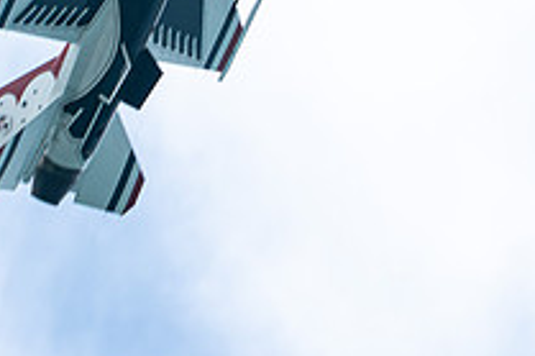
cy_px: -61
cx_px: 148
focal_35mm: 1498
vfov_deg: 0.9
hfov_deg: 1.4
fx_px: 22244
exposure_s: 1/1250
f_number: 14
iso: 640
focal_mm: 400
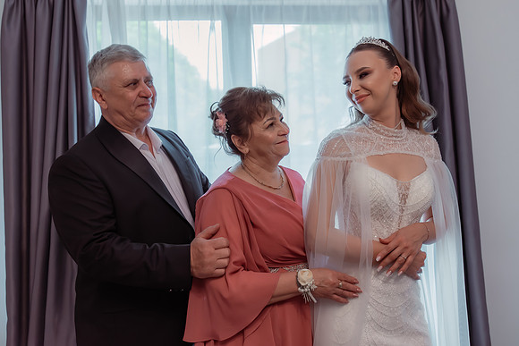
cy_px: 152
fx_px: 492
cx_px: 259
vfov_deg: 38.8
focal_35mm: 34
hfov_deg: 55.7
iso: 800
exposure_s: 1/320
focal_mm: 30
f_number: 2.8
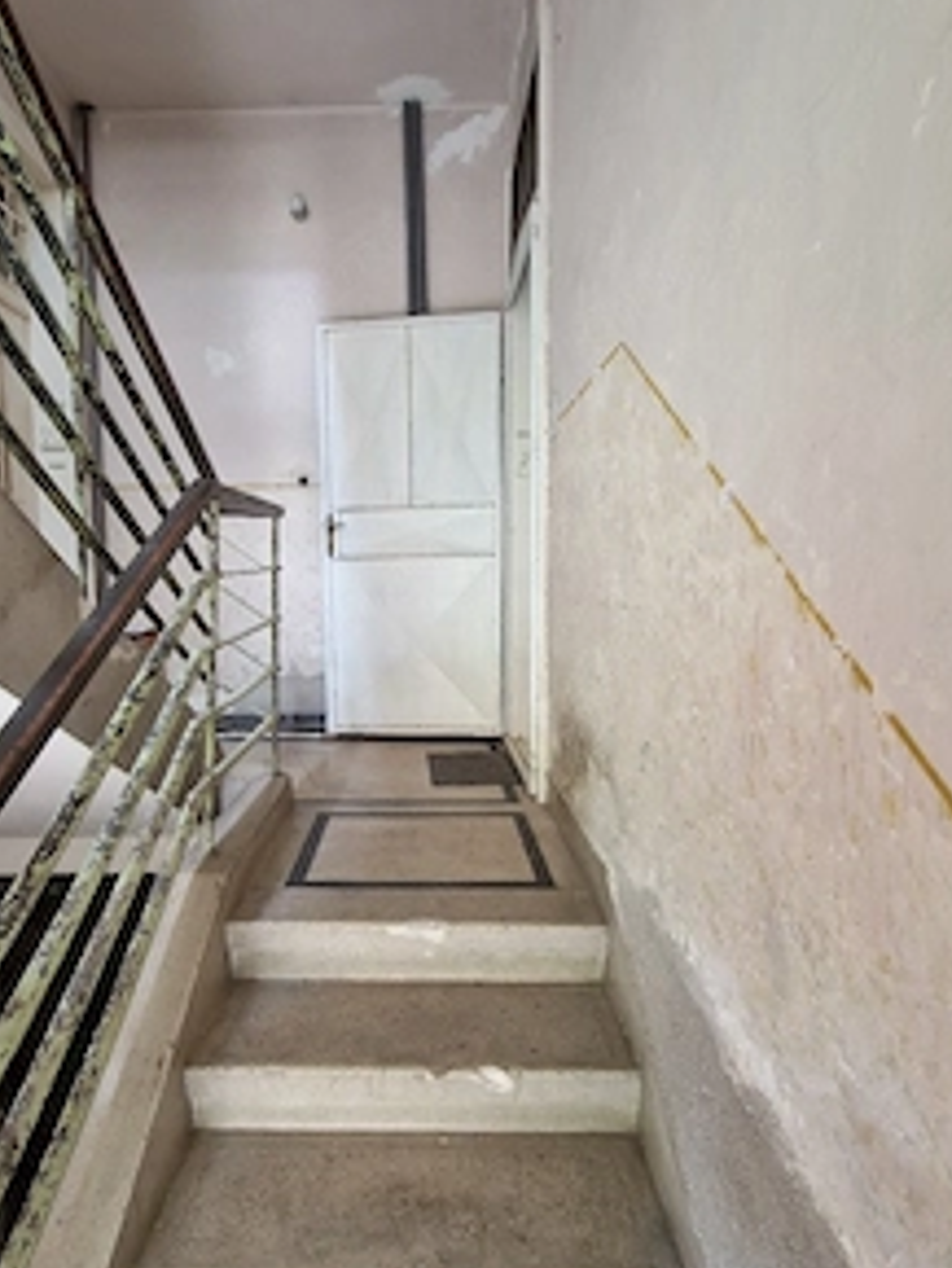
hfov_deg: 71.5
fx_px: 660
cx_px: 443
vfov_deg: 87.7
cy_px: 658
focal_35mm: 18
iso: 500
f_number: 2.2
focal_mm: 2.2
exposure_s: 1/33
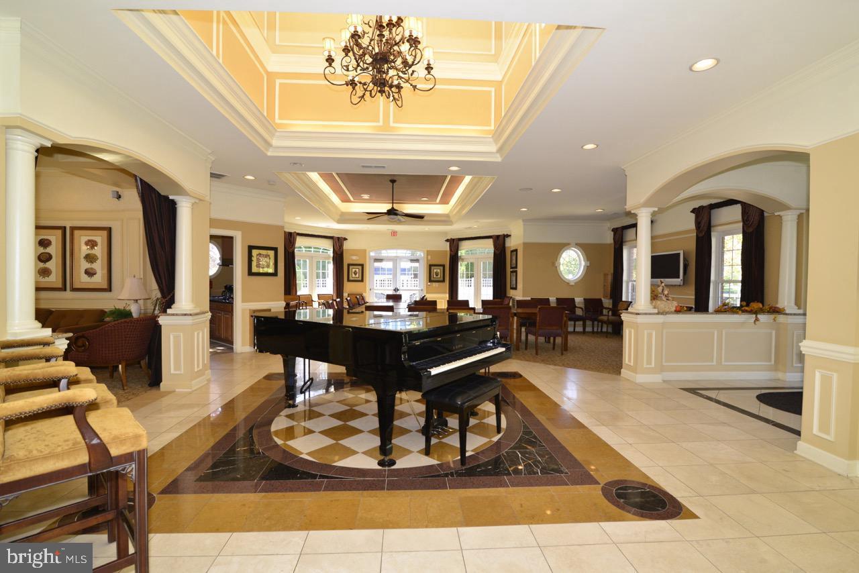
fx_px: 382
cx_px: 430
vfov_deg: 73.8
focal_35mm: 16
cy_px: 286
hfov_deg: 96.7
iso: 1600
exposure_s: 1/160
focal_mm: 16
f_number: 6.3
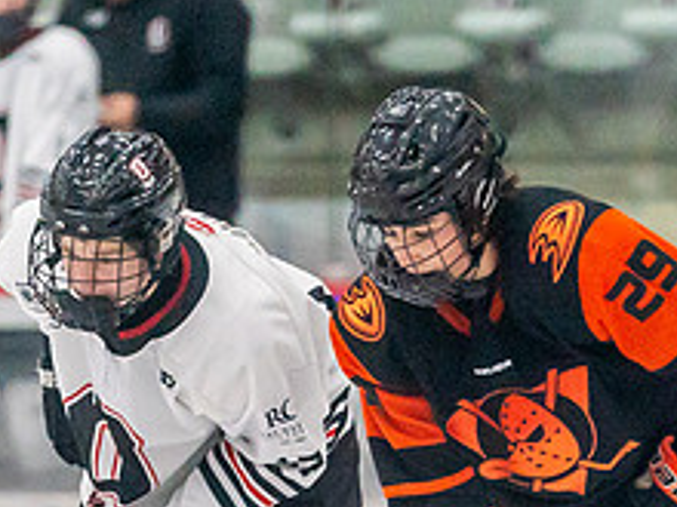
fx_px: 15900
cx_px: 363
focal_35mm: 813
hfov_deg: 2.4
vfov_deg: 1.8
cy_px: 602
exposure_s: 1/1250
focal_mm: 200
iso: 3200
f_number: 2.8
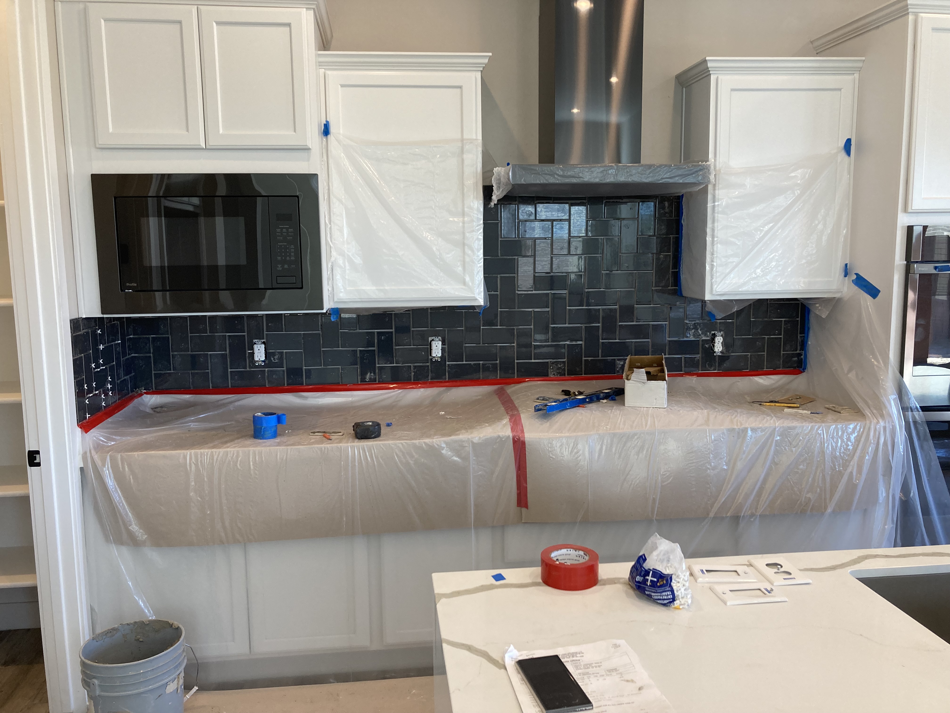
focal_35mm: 28
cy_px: 356
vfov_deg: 49.7
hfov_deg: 63.4
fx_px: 768
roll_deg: +0.4
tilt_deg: -7.9
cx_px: 475
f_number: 1.8
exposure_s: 1/60
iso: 64
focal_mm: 3.99
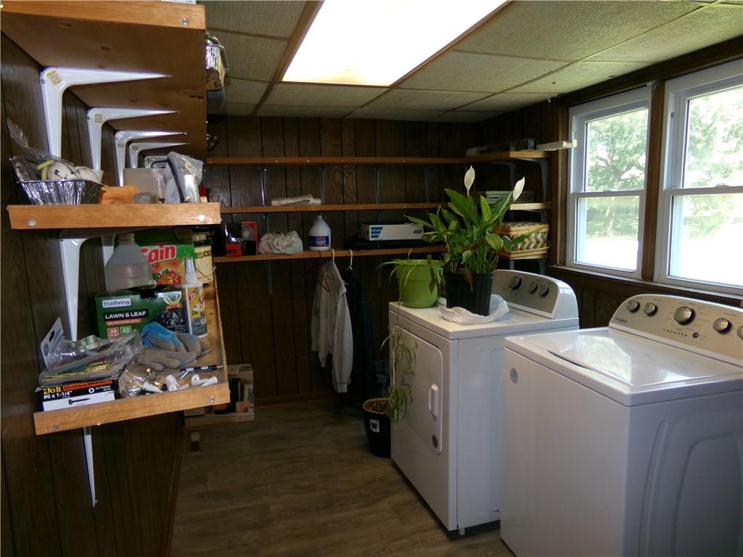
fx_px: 515
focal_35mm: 24
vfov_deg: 56.8
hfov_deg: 71.6
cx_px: 372
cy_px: 278
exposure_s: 1/34
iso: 200
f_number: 3.7
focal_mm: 4.3
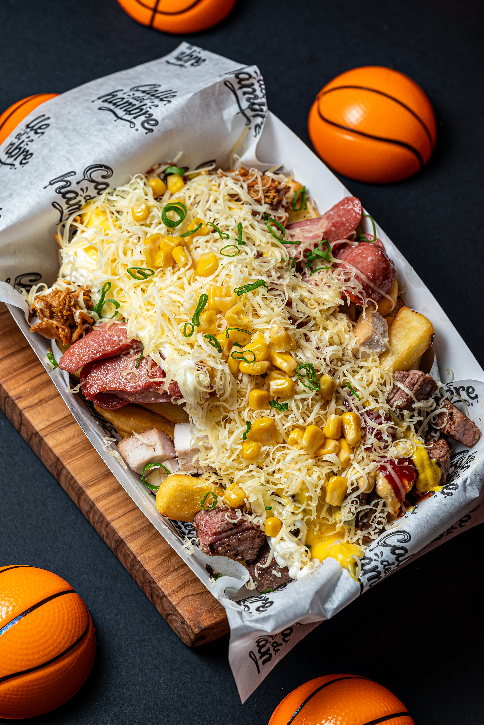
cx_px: 242
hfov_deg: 16.1
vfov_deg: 23.9
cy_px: 362
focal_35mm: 85
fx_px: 1712
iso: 80
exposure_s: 1/100
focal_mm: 85
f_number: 9
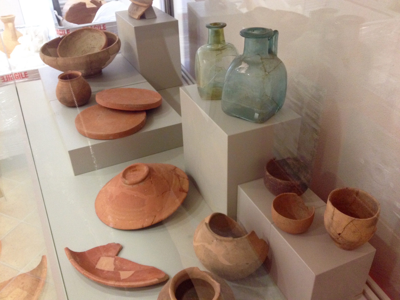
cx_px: 200
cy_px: 150
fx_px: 404
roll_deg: +1.7
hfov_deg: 52.6
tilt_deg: -33.8
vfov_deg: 40.7
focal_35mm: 35
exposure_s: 1/20
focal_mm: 4.28
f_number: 2.4
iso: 250
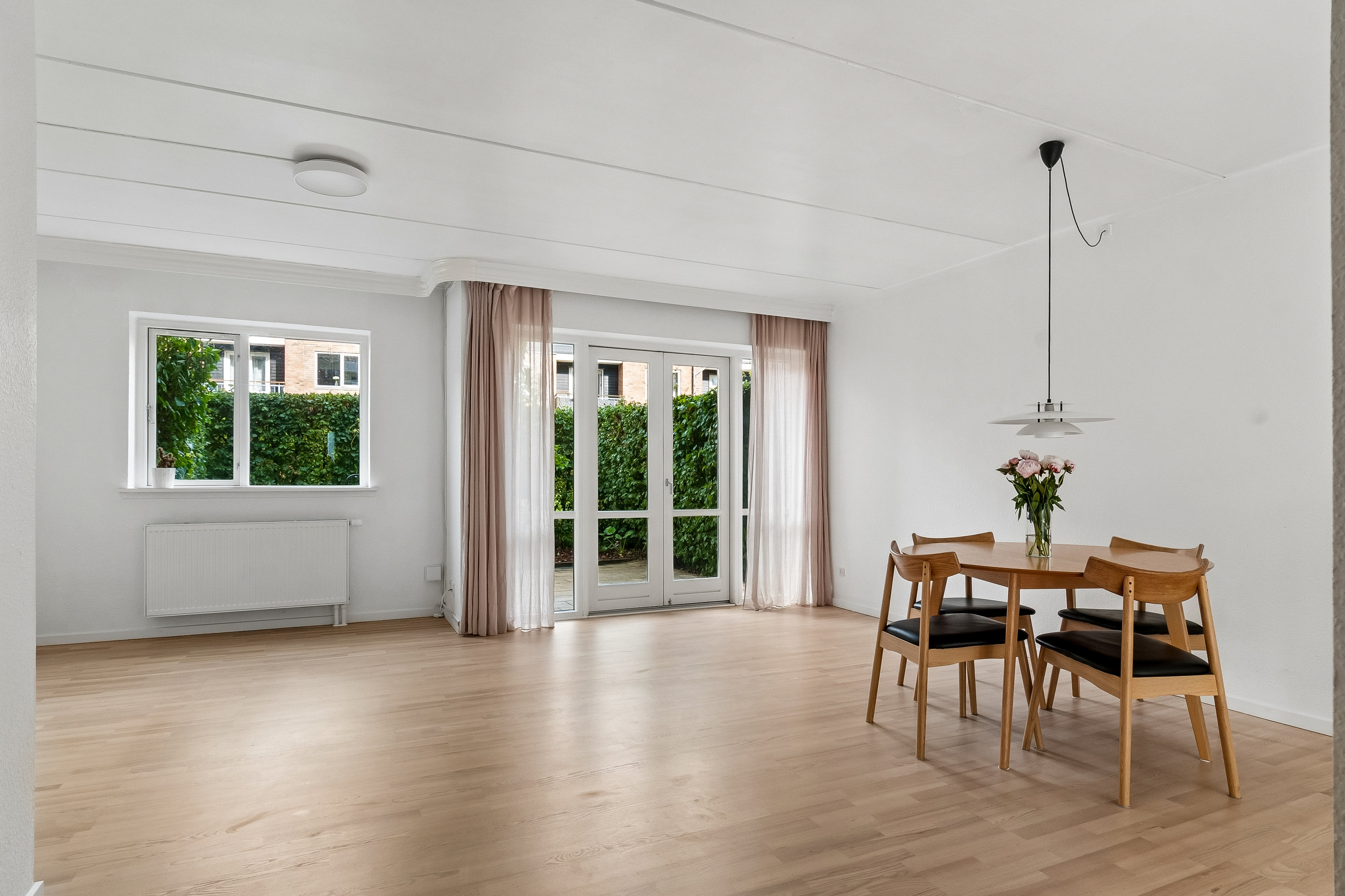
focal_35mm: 18
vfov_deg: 67.4
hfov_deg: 90.0
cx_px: 672
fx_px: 672
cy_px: 448
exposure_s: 1/8
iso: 200
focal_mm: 12
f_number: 10
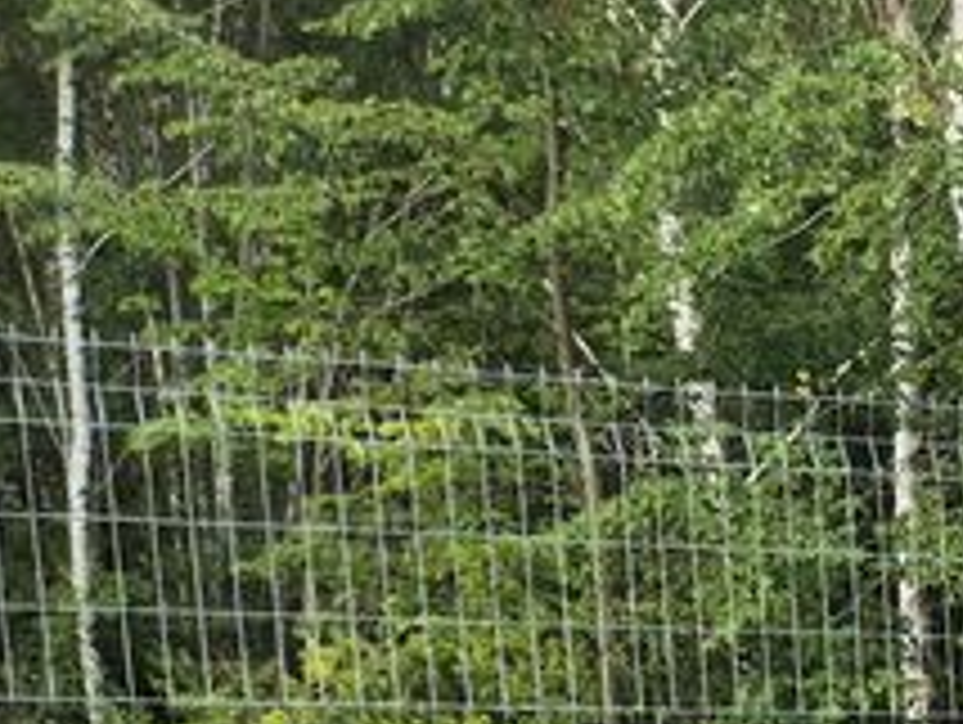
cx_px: 2156
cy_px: 1358
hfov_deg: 13.9
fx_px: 3064
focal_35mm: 110
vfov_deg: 12.2
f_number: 1.8
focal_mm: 5.4
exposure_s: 1/416
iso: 25
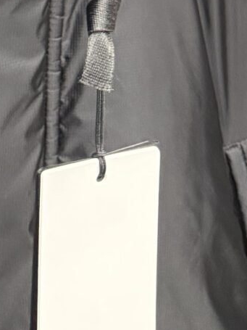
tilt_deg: -6.3
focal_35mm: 135
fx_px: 1285
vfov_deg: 12.0
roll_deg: -1.1
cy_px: -450
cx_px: -78
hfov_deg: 10.7
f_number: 1.78
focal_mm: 6.76
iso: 500
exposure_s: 1/50
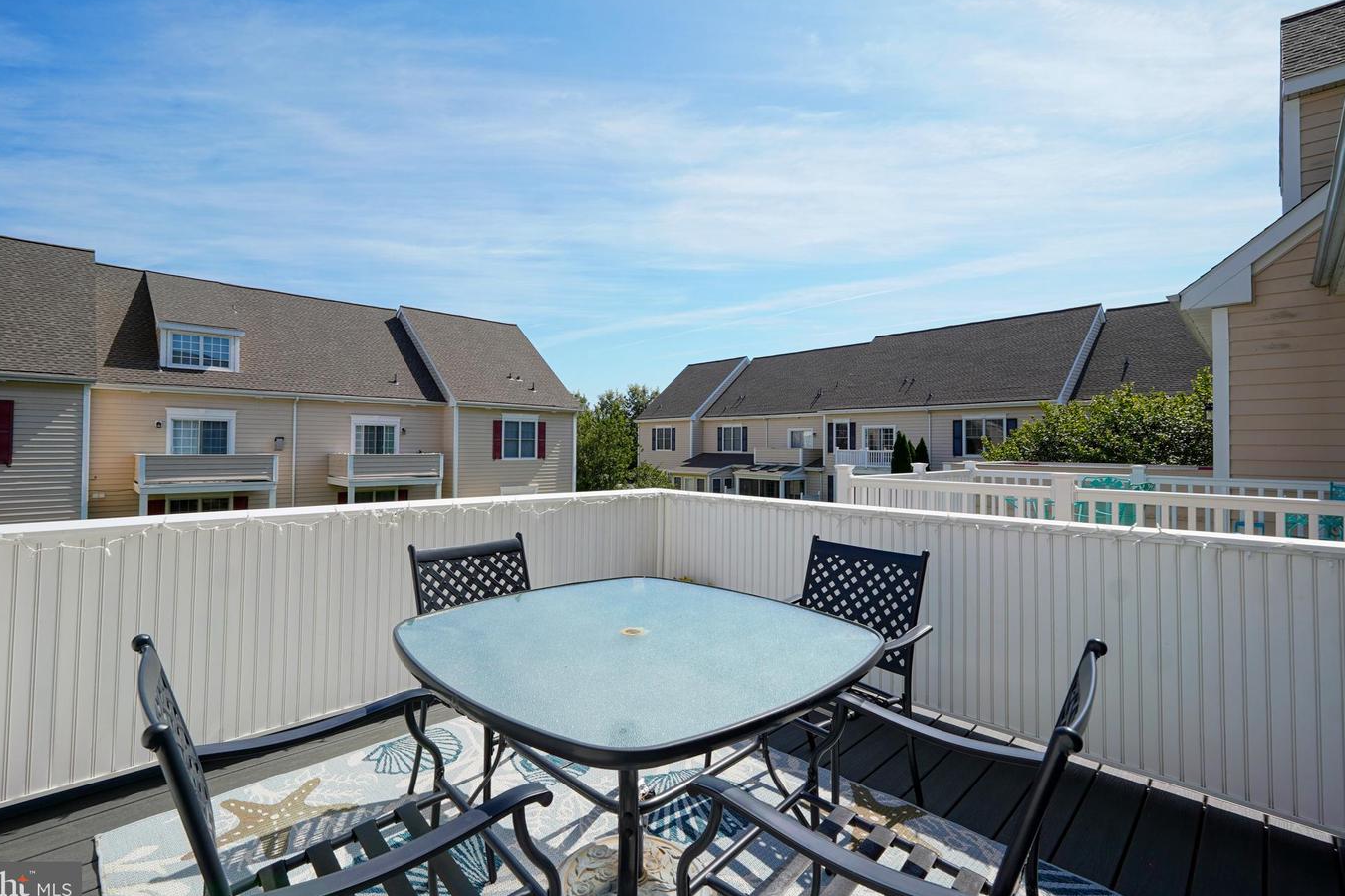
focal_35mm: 16
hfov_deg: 96.7
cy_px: 435
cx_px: 644
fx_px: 598
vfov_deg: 73.7
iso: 125
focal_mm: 10
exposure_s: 1/250
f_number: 8
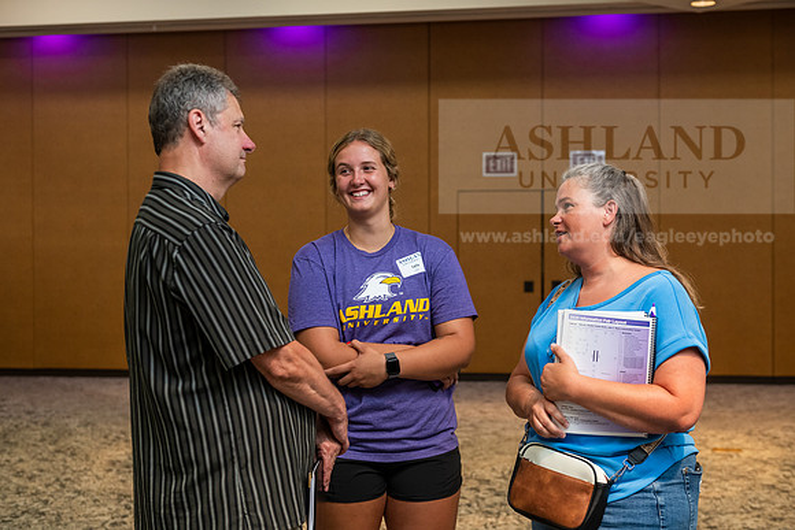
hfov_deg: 36.2
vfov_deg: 24.6
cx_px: 398
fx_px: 1215
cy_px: 265
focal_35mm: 55
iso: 1600
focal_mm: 55
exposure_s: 1/200
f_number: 3.5
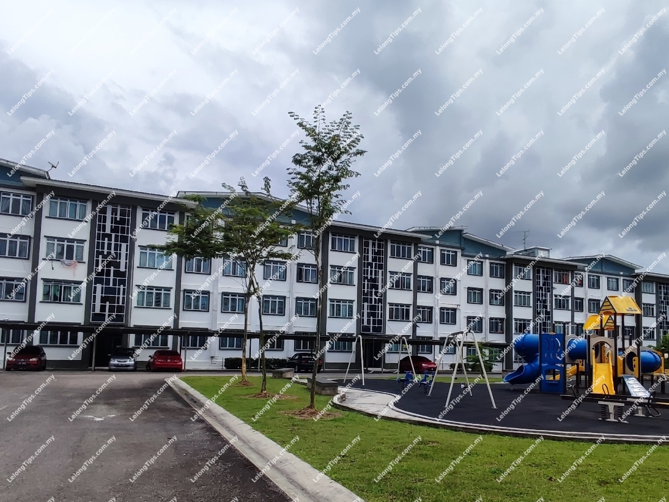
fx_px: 309
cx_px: 334
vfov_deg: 78.1
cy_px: 251
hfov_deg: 94.5
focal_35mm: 16
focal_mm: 1.65
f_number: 2.2
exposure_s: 1/1882
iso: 50
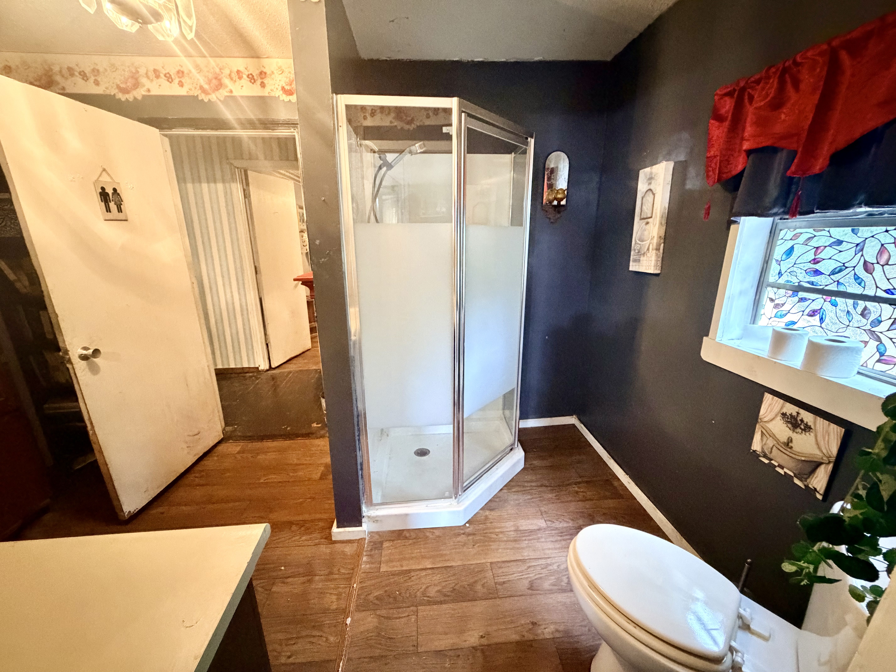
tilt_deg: -15.5
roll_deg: -0.1
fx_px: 362
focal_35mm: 14
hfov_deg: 102.1
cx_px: 448
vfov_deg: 85.7
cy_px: 336
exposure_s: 1/30
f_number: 2.2
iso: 1250
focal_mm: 2.22
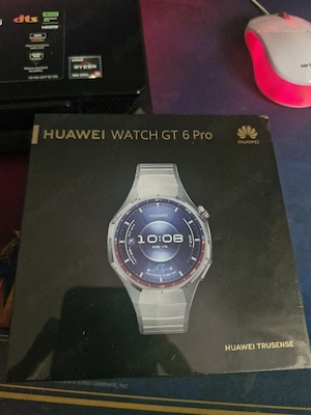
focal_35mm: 23
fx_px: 276
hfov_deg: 58.9
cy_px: 208
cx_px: 156
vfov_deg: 73.9
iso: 1250
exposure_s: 1/25
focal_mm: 5.54
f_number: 1.8
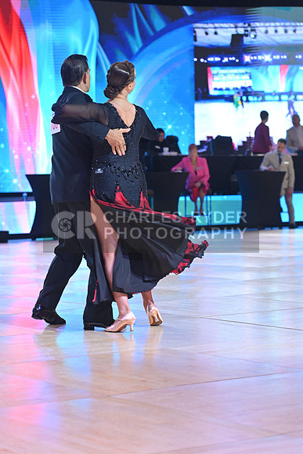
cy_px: 227
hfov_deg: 13.0
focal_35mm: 105
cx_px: 152
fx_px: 1325
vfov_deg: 19.5
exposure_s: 1/250
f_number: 4
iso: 2000
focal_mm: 105
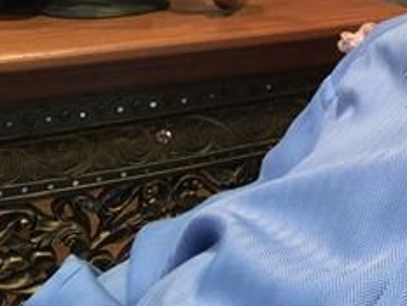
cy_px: -80
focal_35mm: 81
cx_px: 521
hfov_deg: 21.9
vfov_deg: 17.2
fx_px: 953
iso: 200
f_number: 2.2
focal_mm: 4.15
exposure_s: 1/24
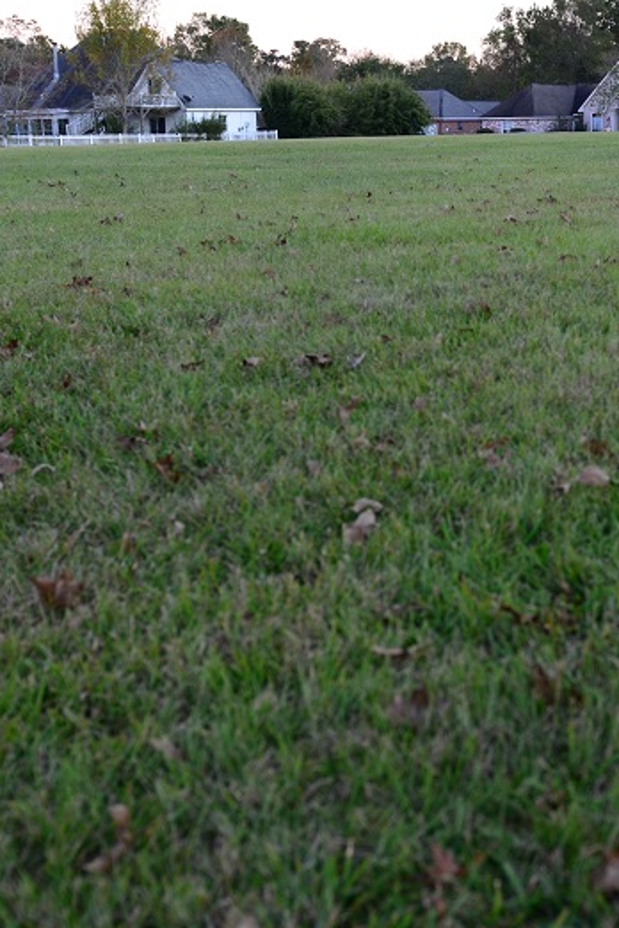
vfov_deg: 36.2
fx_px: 1418
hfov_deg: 24.2
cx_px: 514
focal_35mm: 55
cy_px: 460
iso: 640
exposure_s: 1/125
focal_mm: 24
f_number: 3.5
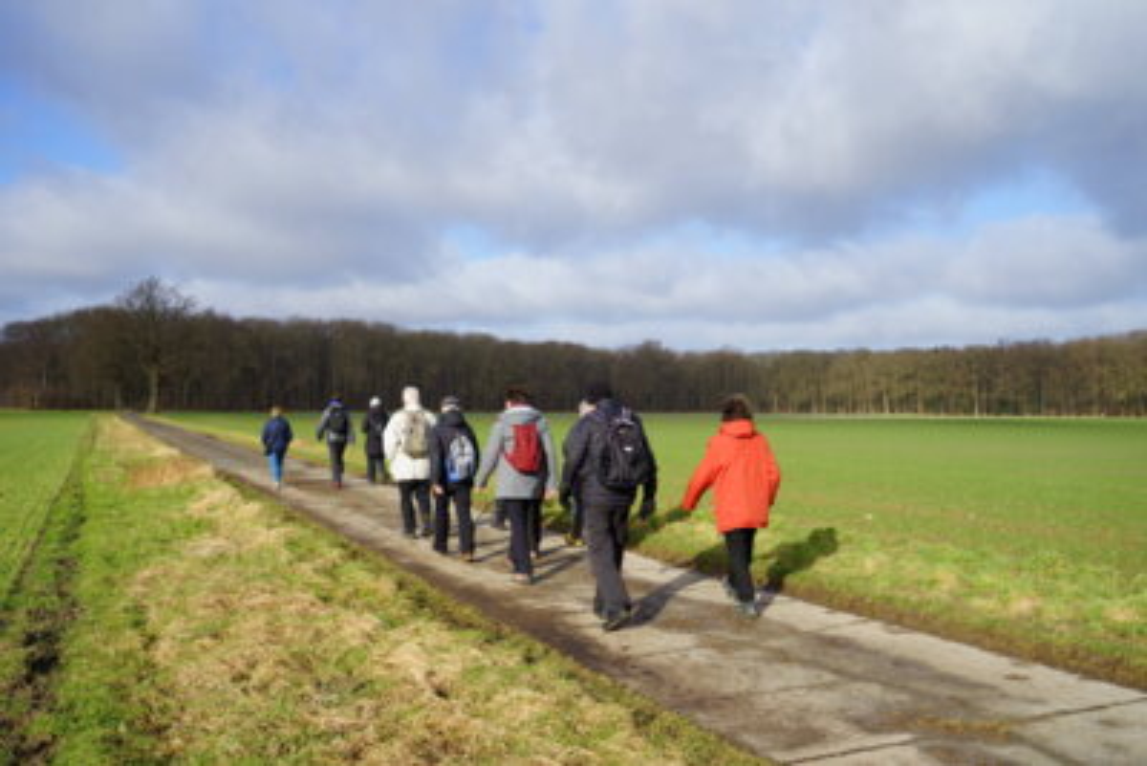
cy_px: 383
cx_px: 574
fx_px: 1084
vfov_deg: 38.9
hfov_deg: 55.8
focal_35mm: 34
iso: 100
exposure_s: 1/640
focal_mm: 34
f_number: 5.6
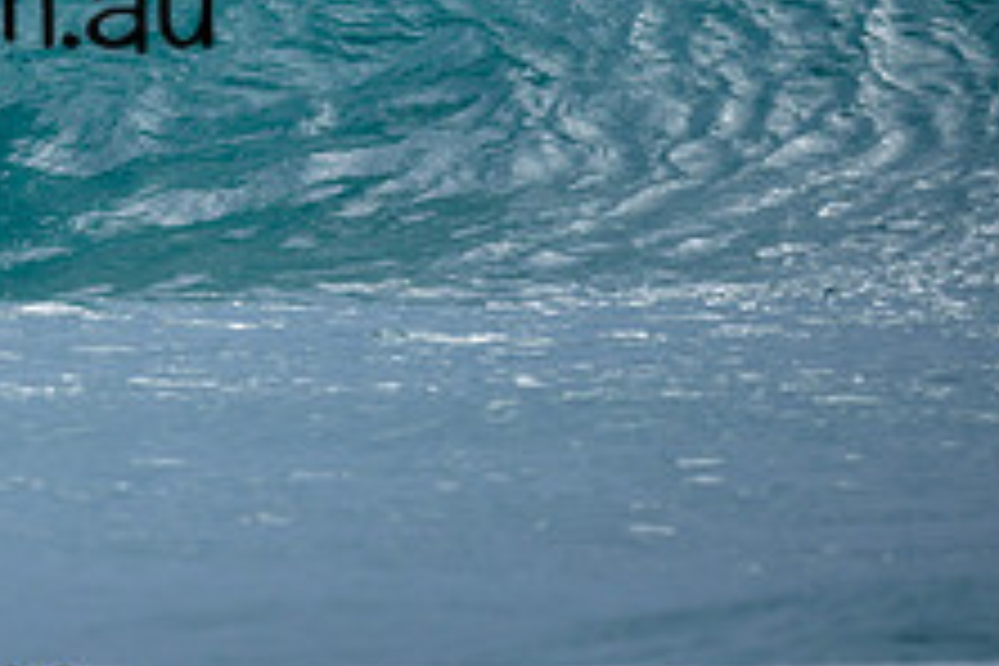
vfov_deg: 0.7
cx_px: -261
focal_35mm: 2090
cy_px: -56
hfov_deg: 1.0
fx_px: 57993
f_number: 6.3
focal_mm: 800
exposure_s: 1/2000
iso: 450
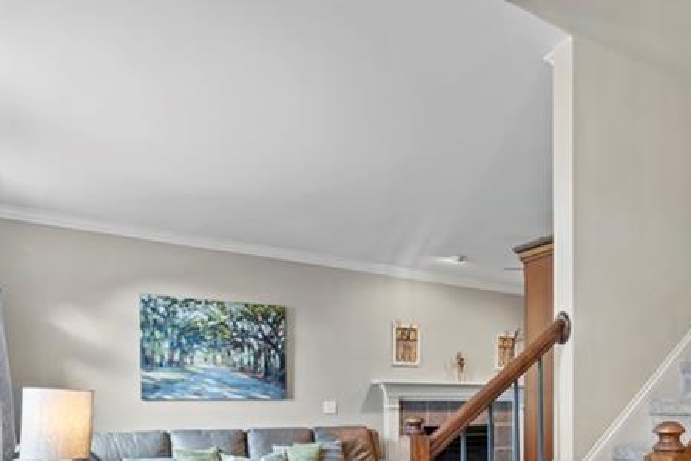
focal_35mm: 32
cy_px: 400
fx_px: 614
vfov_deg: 38.7
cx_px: 529
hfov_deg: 55.5
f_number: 7.1
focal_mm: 14
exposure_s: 1/2.5
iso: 320
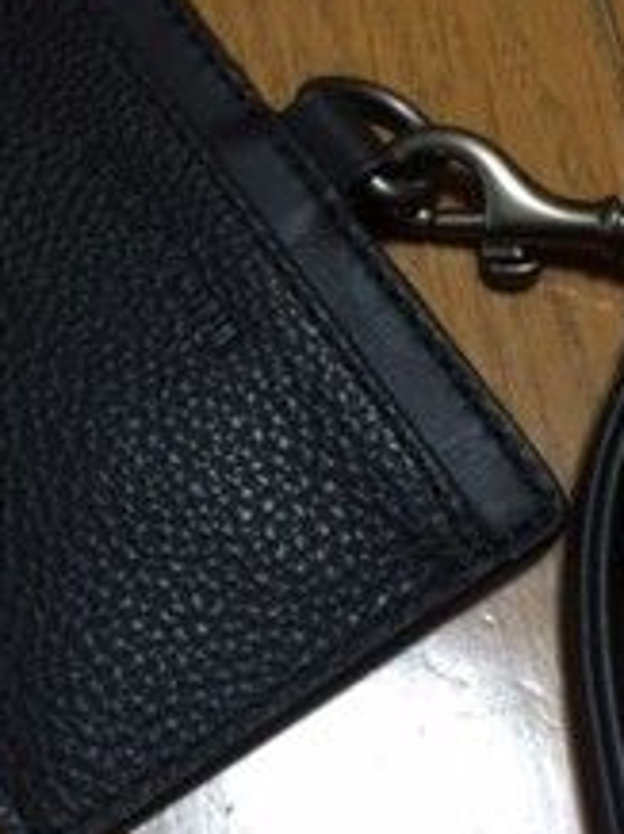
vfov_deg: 32.2
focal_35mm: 60
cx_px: 184
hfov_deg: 24.2
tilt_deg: -68.6
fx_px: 1445
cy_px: 383
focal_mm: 4.15
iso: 80
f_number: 2.2
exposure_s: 1/15
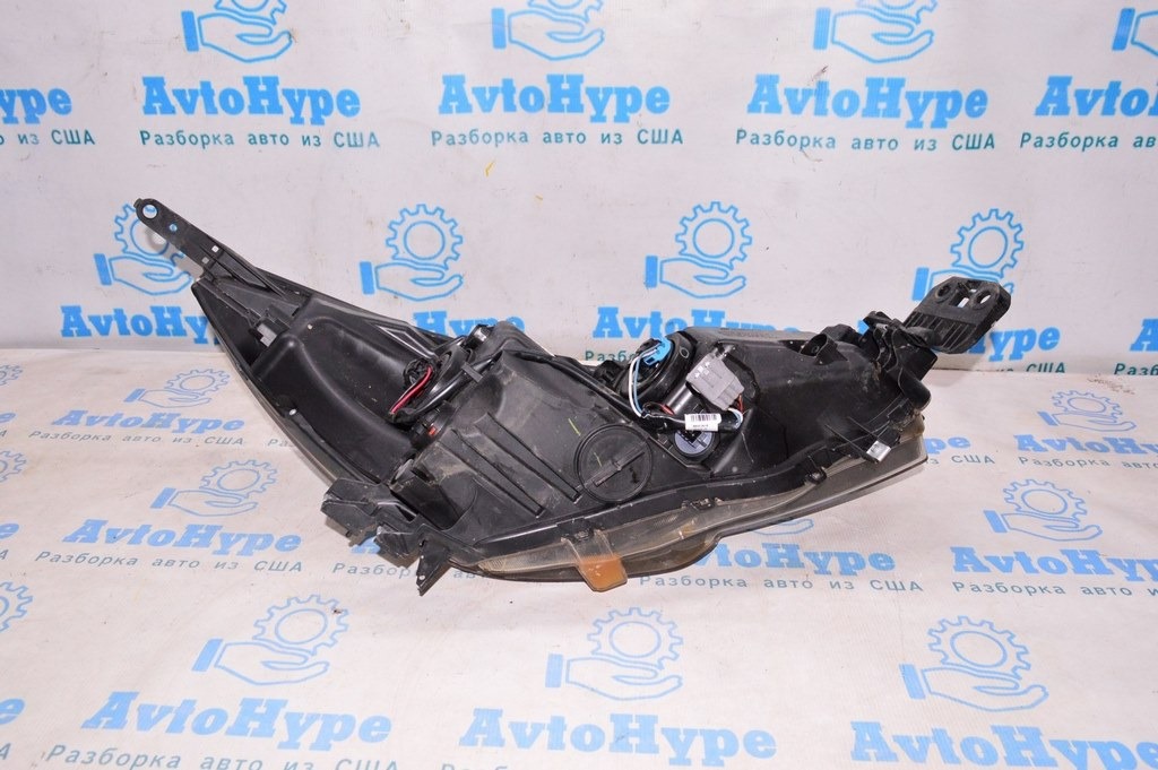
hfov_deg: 67.4
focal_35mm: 27
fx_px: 868
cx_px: 579
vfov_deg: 47.9
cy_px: 385
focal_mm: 18
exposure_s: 1/125
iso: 1600
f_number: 8
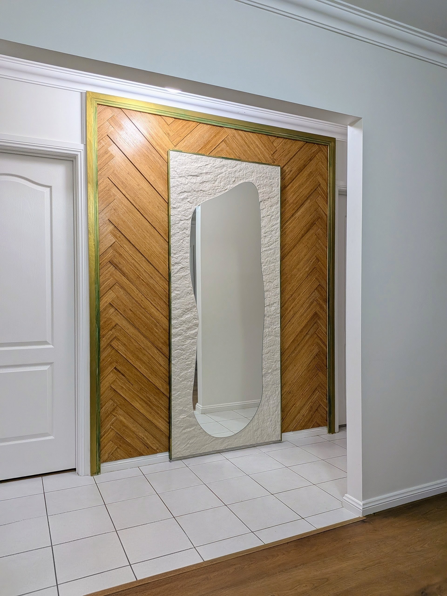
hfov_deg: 56.8
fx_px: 413
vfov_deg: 71.6
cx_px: 224
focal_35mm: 24
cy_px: 298
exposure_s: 1/100
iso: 188
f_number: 1.7
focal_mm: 4.53
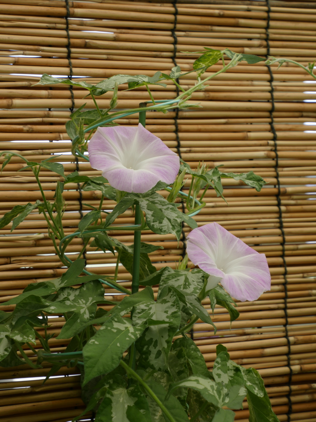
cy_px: 211
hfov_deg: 14.8
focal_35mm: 100
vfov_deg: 19.6
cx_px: 158
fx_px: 1217
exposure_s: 1/125
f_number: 5.7
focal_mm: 50
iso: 200
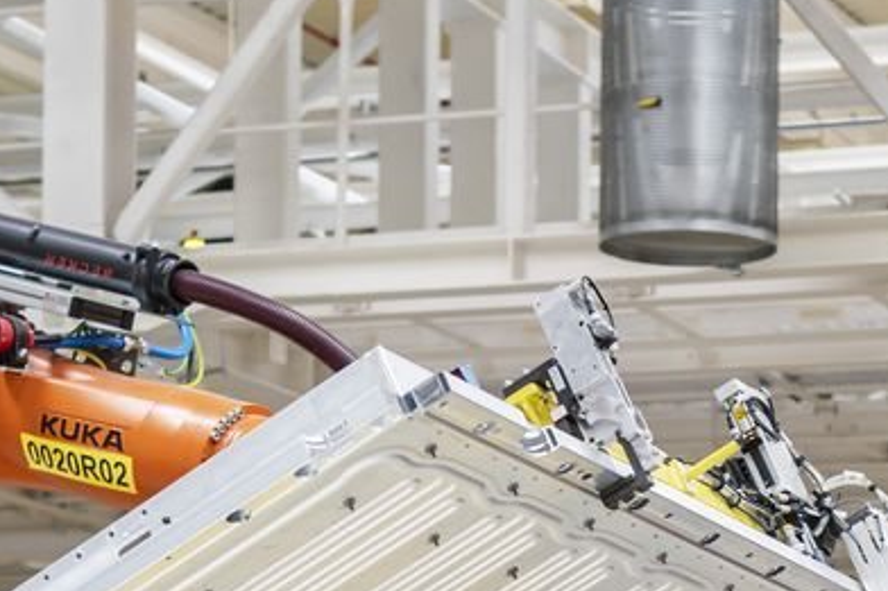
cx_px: 813
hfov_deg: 14.2
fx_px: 3526
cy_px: 1011
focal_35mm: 143
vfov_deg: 9.2
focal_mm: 35
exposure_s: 1/160
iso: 800
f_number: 2.8
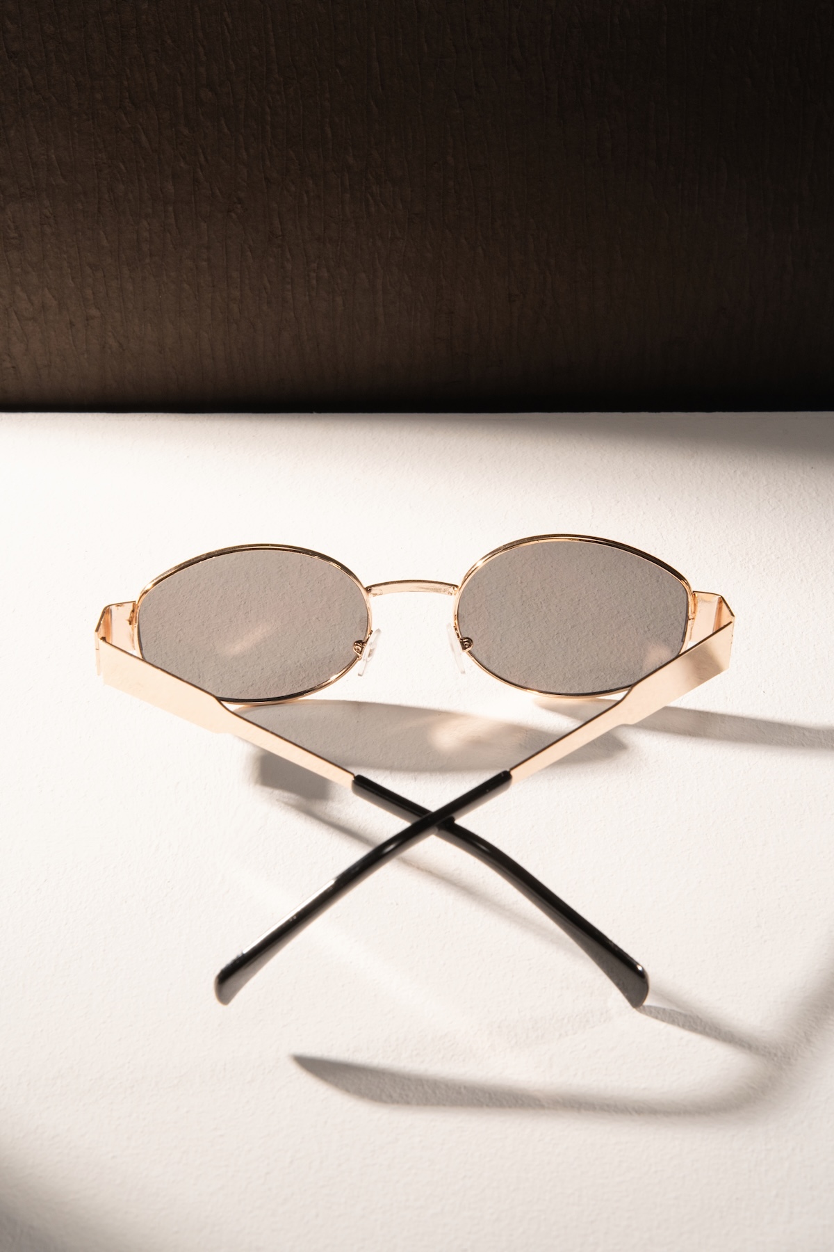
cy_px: 626
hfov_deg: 26.4
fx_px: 1776
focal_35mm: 51
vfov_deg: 38.8
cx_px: 417
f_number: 18
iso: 800
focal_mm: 51.1
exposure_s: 1/100
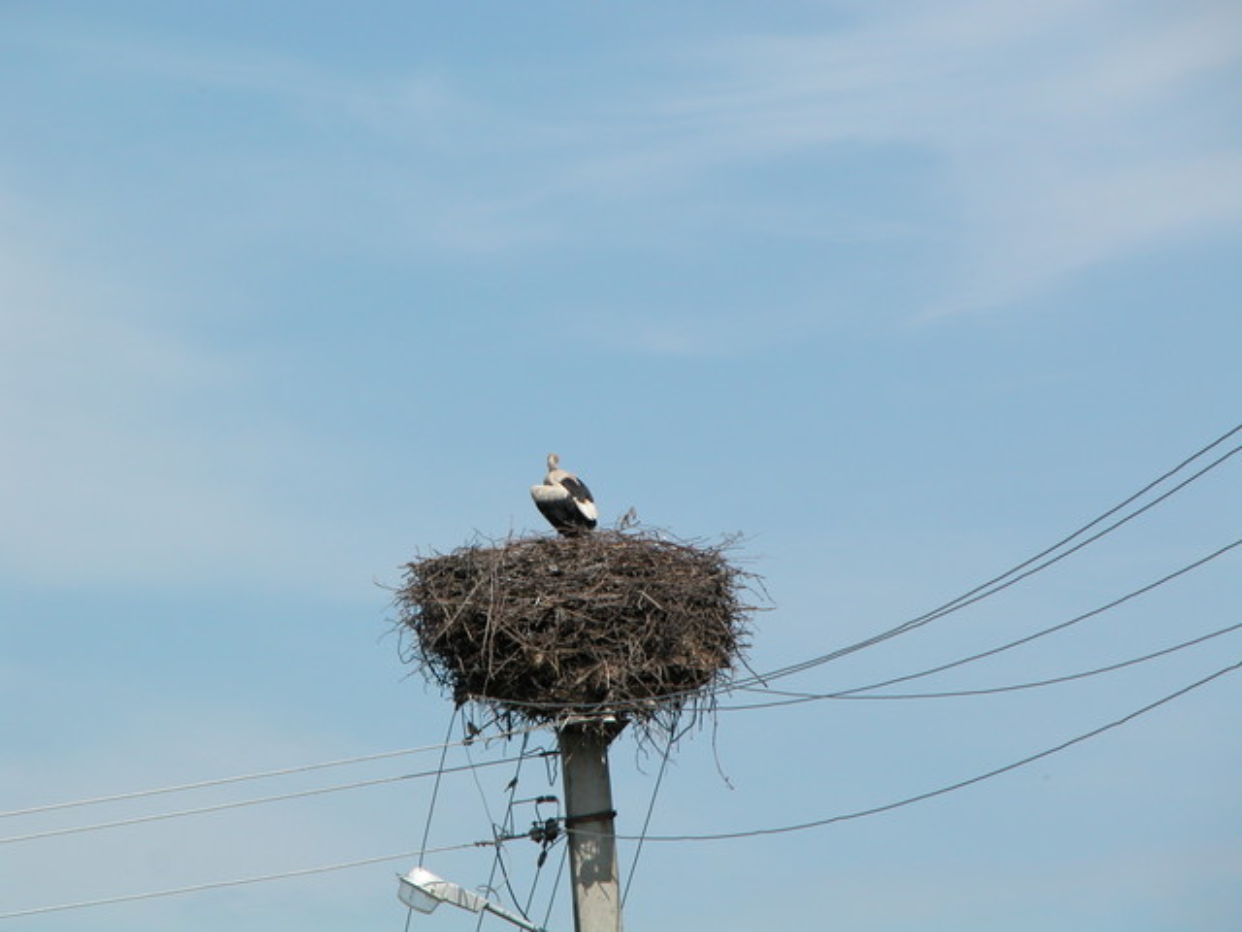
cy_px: 466
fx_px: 10046
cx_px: 621
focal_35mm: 280
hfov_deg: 7.1
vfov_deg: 5.3
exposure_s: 1/452
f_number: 6.6
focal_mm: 71.2
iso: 100
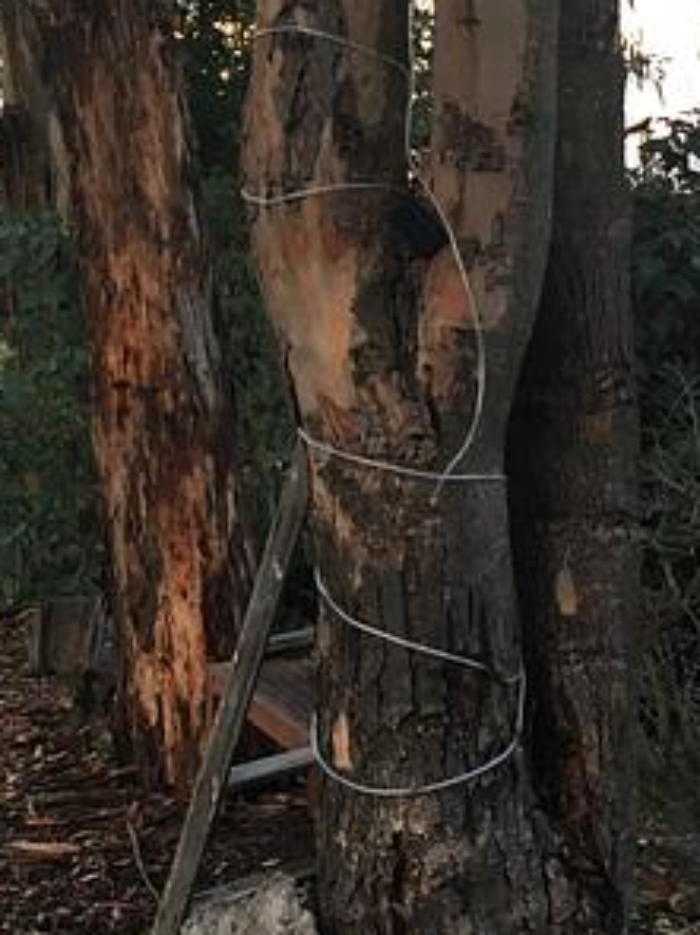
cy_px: 249
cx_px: 225
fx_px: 1646
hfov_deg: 23.9
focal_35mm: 61
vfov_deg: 31.2
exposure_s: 1/33
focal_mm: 4.15
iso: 32
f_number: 2.2
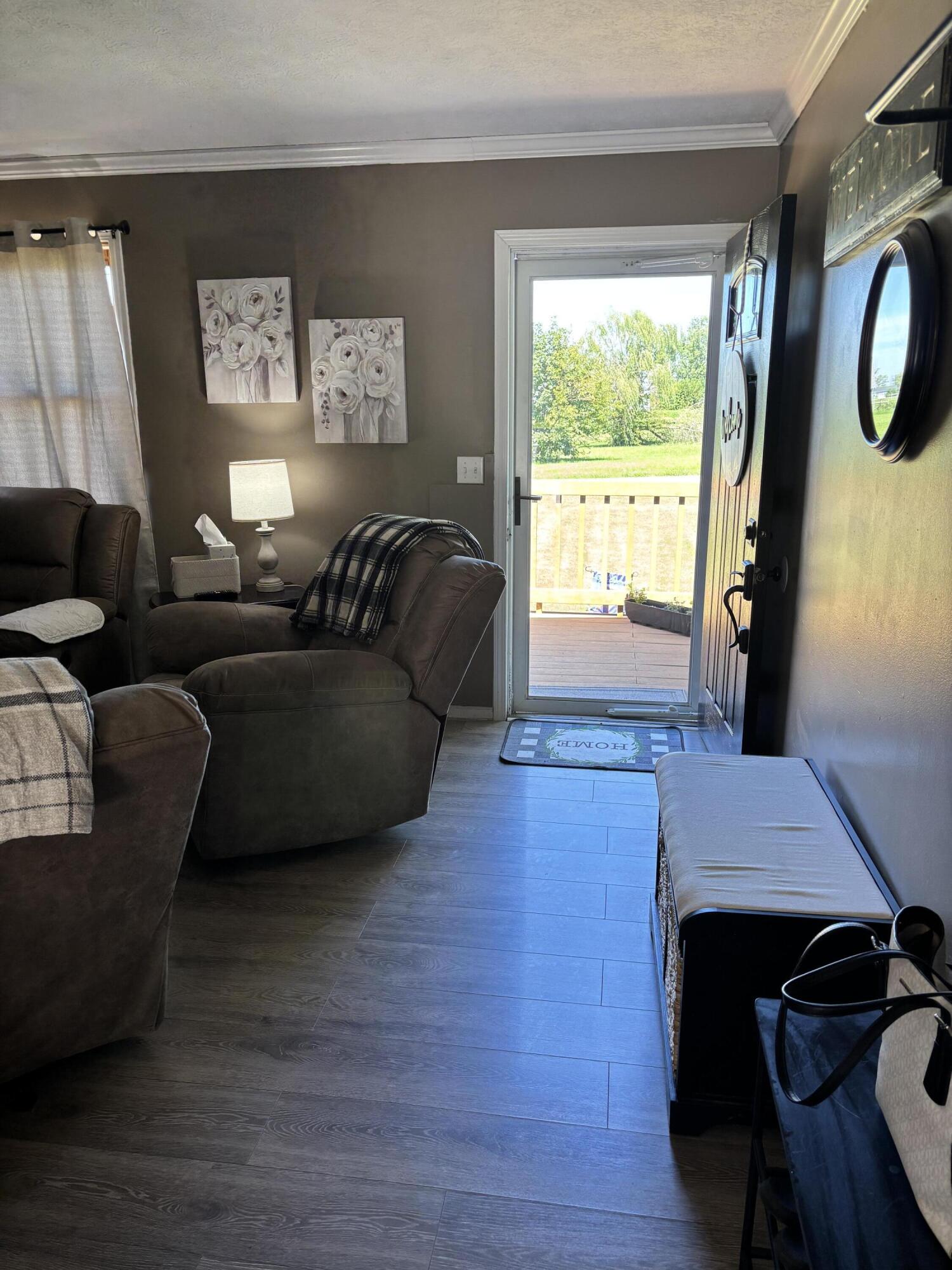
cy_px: 635
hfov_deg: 53.1
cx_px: 476
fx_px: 953
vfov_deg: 67.3
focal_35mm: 26
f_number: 1.6
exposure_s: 1/120
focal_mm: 5.96
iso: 64
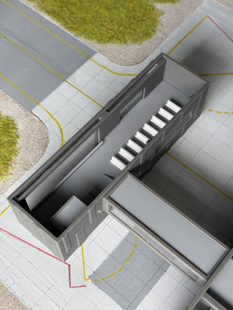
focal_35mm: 48
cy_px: 155
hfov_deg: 30.3
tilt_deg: -61.0
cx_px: 116
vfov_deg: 39.7
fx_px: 431
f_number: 1.78
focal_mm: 6.76
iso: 100
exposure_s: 1/80
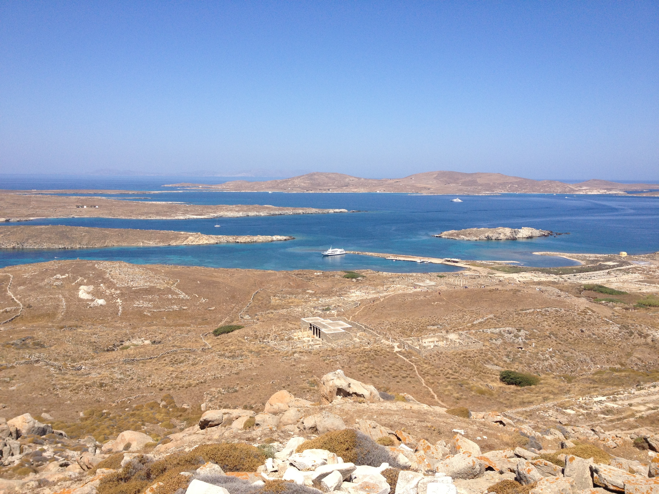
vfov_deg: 40.7
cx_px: 330
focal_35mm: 35
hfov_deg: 52.6
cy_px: 247
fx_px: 666
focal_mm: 4.28
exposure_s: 1/2123
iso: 50
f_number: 2.4
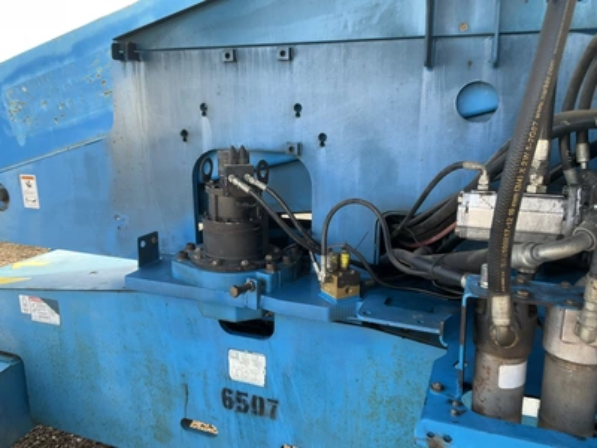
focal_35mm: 29
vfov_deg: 48.2
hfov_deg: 61.7
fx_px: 500
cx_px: 298
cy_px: 224
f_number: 1.8
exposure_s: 1/122
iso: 25
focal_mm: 3
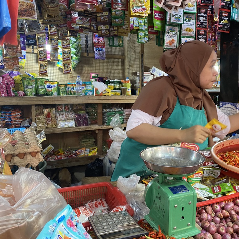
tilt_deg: -8.1
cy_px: 121
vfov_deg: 52.5
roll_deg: +0.4
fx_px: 242
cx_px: 134
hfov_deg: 52.4
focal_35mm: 31
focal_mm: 4.25
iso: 100
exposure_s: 1/50
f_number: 1.8
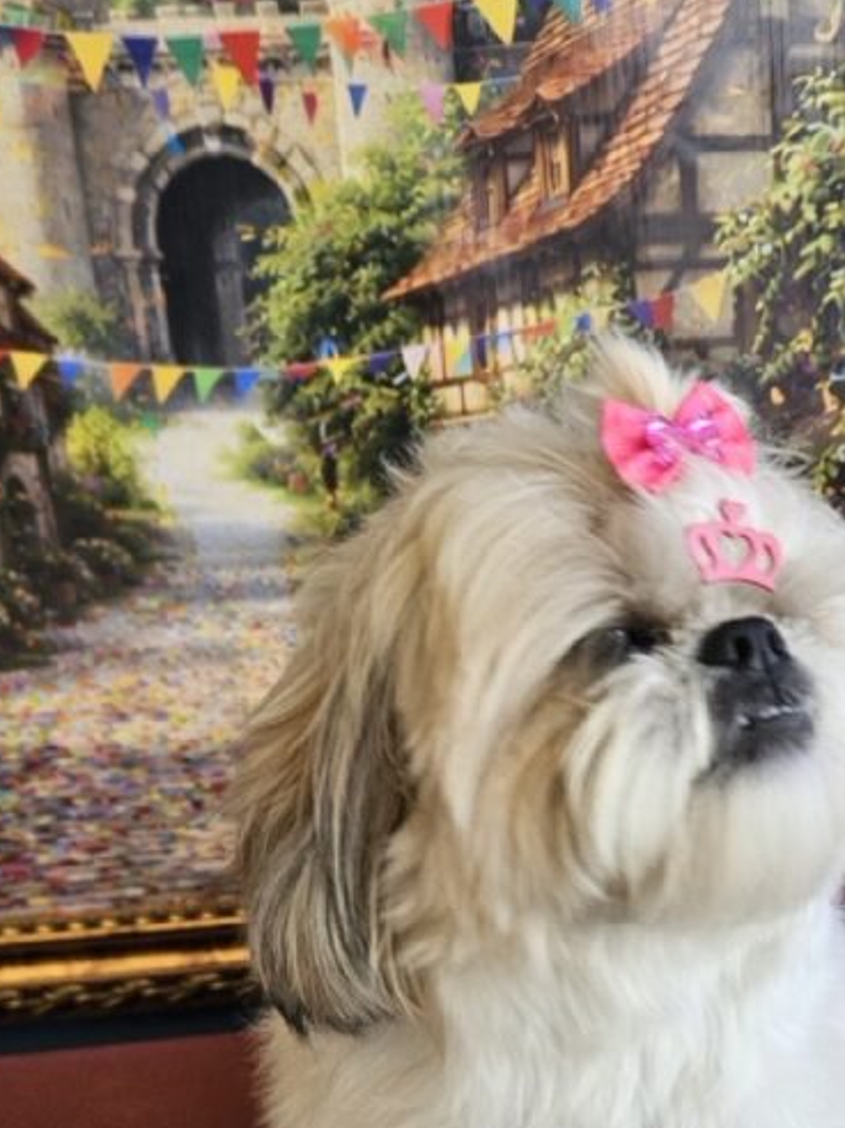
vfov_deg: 38.7
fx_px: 1563
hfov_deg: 29.6
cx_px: 664
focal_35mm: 48
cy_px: 832
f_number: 1.8
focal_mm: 5.4
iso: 100
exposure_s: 1/207
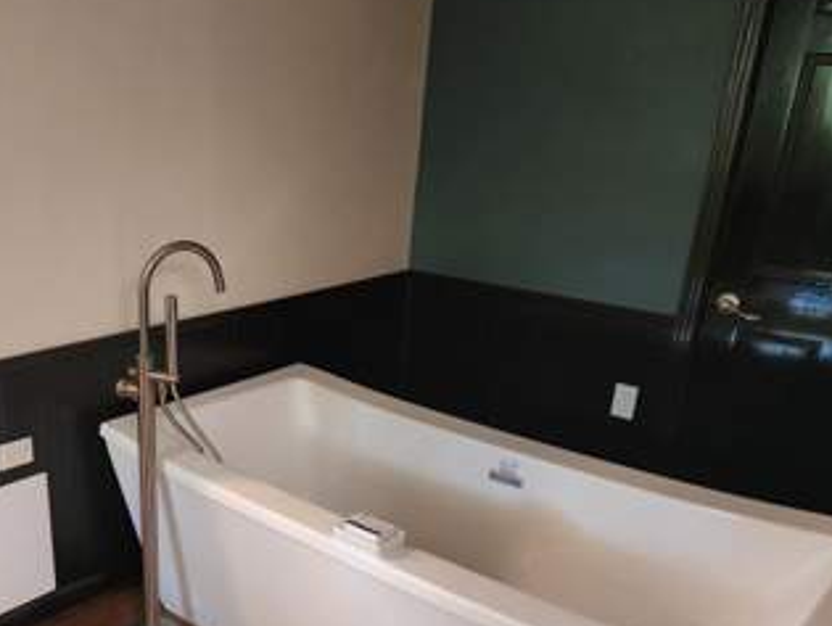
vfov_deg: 40.1
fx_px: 842
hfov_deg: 51.4
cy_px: 436
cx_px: 267
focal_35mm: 35
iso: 800
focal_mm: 5.4
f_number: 1.8
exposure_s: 1/120
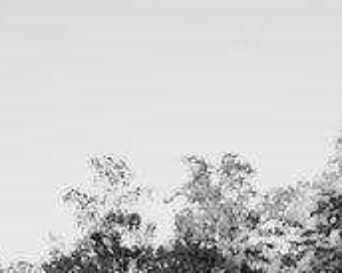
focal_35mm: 79
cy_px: 377
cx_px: -10
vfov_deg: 17.8
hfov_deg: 23.1
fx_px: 798
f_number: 2.5
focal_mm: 24
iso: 250
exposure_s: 1/800
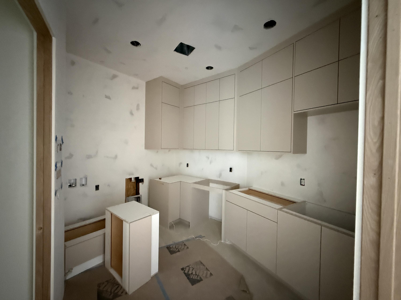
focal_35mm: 14
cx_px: 200
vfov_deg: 85.7
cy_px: 150
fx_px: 162
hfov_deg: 102.1
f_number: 2.2
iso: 1600
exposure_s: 1/48
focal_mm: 2.22
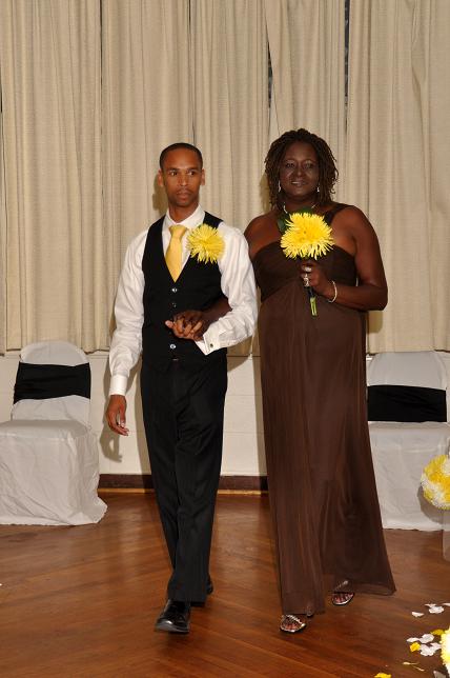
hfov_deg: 18.9
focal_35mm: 72
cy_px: 339
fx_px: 1353
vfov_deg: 28.1
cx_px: 225
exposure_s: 1/60
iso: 400
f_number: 4.8
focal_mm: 48
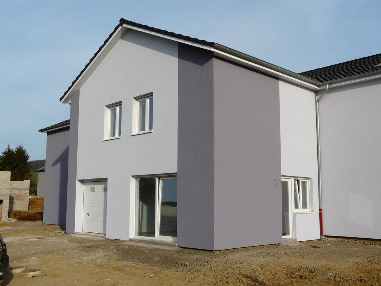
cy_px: 143
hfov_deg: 49.0
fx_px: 418
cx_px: 190
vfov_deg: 37.7
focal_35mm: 38
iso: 100
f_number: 5.6
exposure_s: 1/400
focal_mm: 6.3
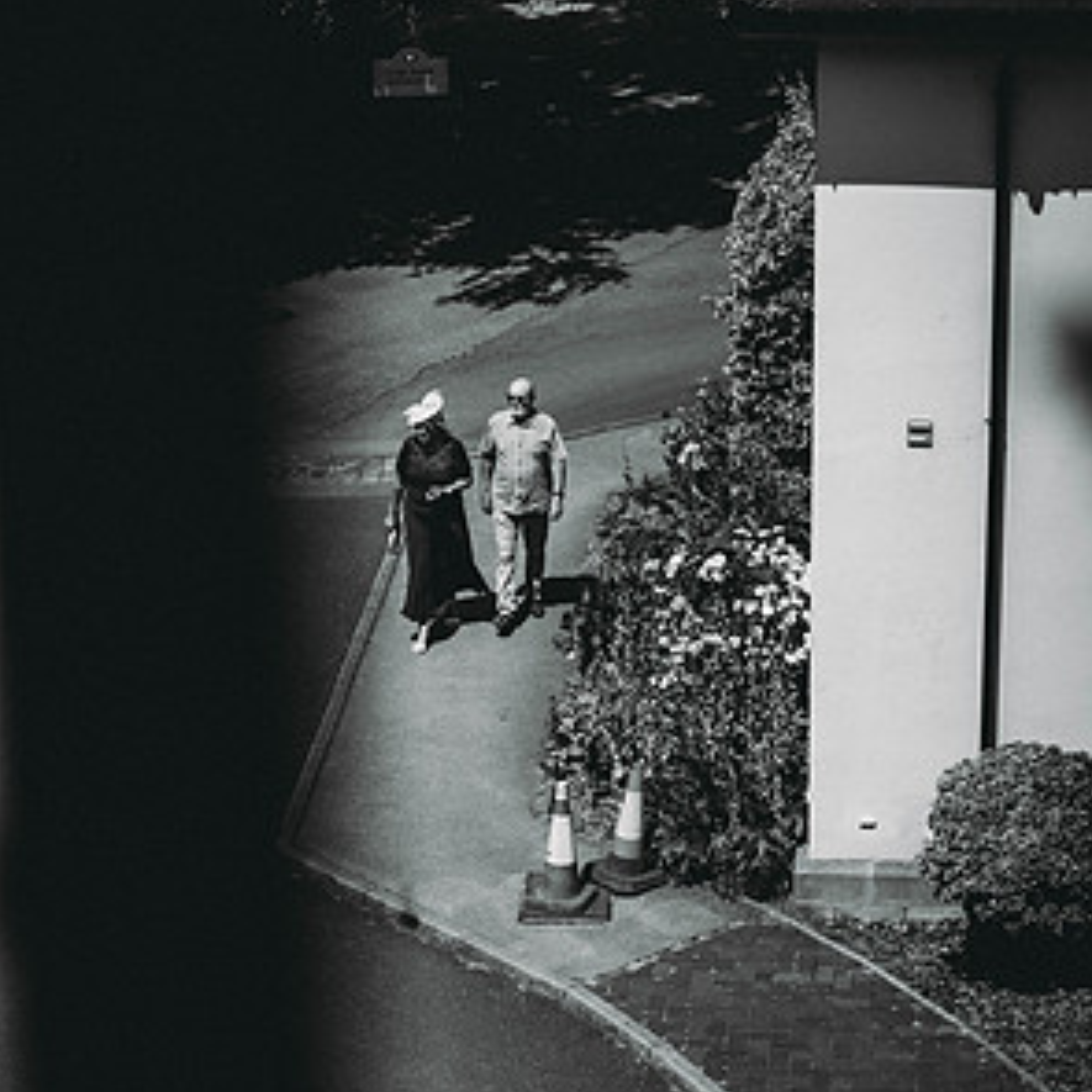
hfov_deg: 15.8
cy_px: 640
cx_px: 550
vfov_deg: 15.8
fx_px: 3926
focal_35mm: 110
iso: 100
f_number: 1.8
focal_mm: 85
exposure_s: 1/8000
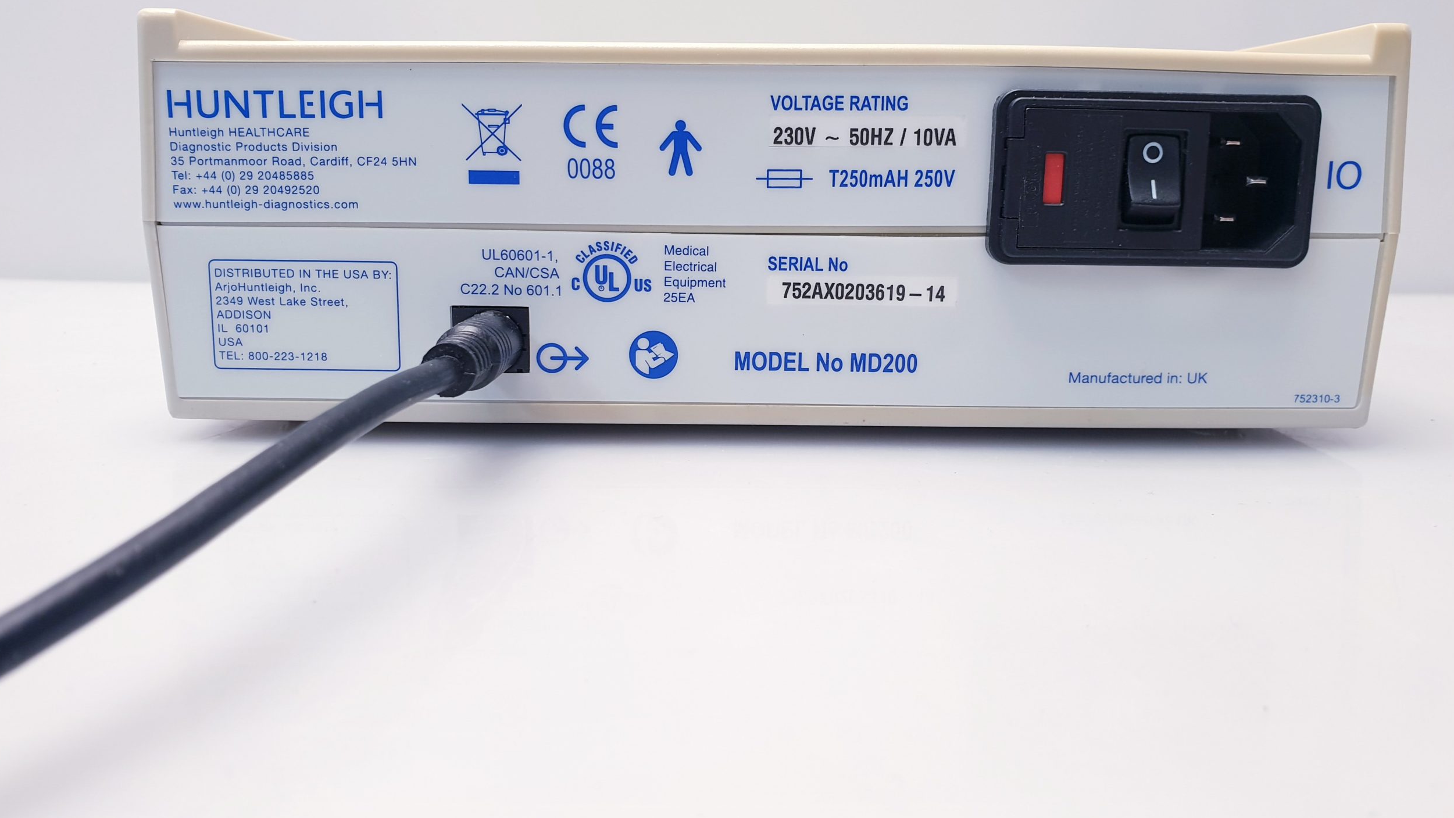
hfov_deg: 66.1
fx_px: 1118
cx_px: 736
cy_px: 378
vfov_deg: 40.2
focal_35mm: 29
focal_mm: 4.3
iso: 80
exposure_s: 1/50
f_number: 2.4
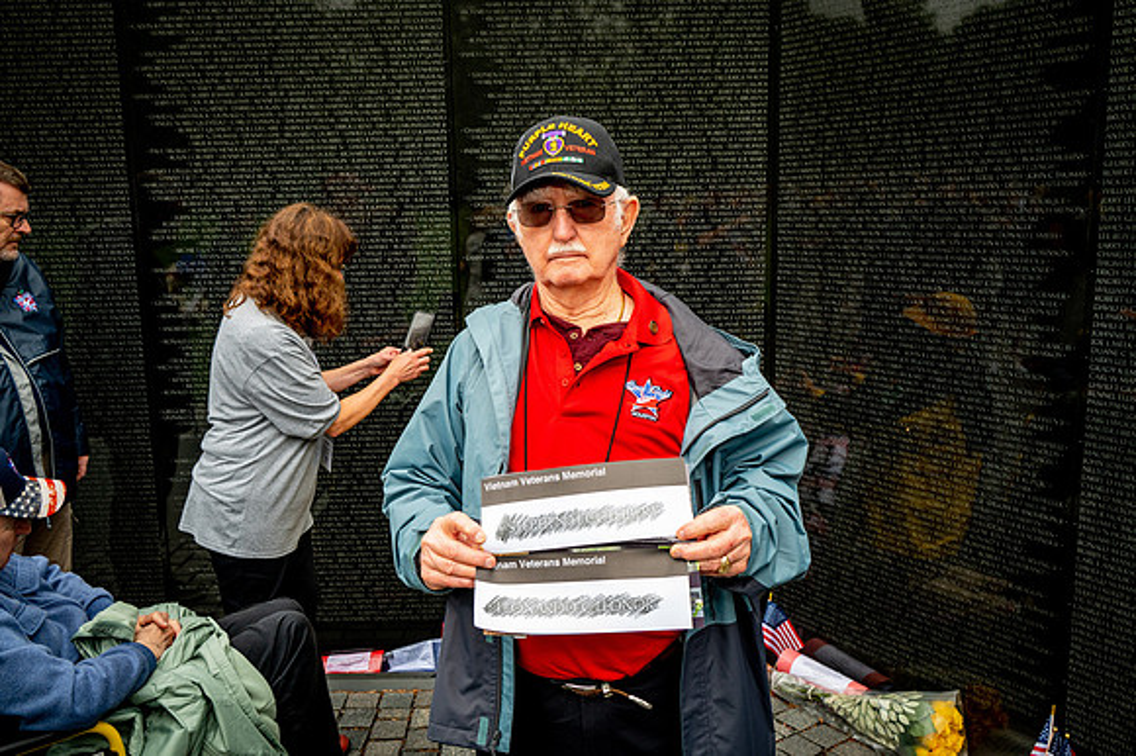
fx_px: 1009
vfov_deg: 41.1
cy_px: 378
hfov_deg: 58.7
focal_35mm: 32
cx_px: 568
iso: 800
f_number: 8
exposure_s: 1/640
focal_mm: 32
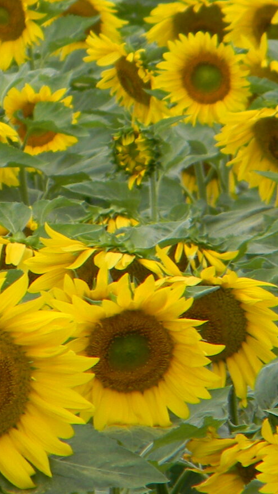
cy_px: 41
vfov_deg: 2.5
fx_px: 11453
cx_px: -168
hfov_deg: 1.4
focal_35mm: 874
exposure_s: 1/190
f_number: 5.4
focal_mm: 50.4
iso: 80
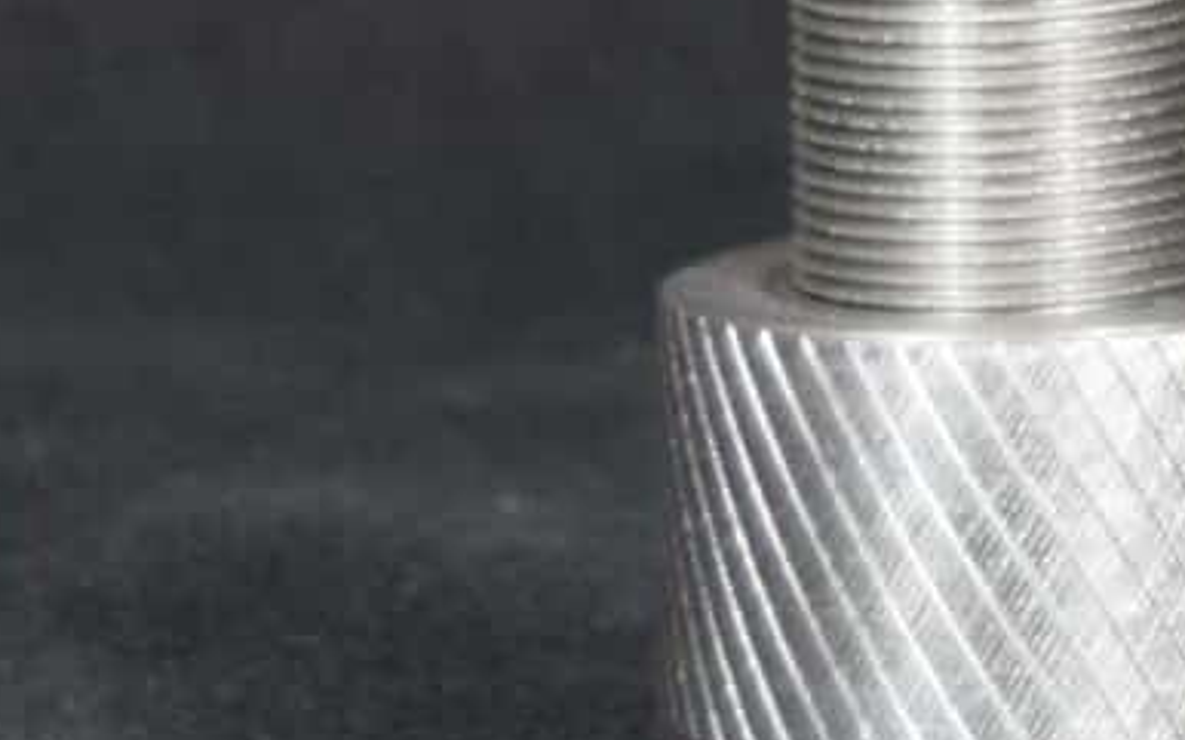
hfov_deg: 3.3
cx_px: 2554
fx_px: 20308
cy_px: -1409
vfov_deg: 2.1
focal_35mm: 629
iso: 800
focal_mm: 62
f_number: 4.8
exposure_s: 1/60
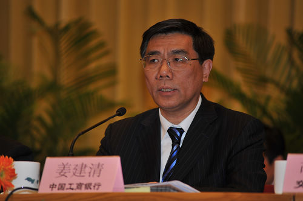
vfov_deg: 5.1
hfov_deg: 7.6
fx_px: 2272
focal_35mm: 270
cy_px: 100
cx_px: 152
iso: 500
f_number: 5.6
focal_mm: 270
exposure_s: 1/60
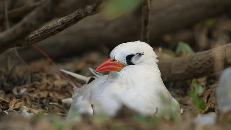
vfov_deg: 1.8
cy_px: 44
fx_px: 4121
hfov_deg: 3.2
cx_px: 131
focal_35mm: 673
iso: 1250
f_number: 5.6
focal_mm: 500
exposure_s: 1/320
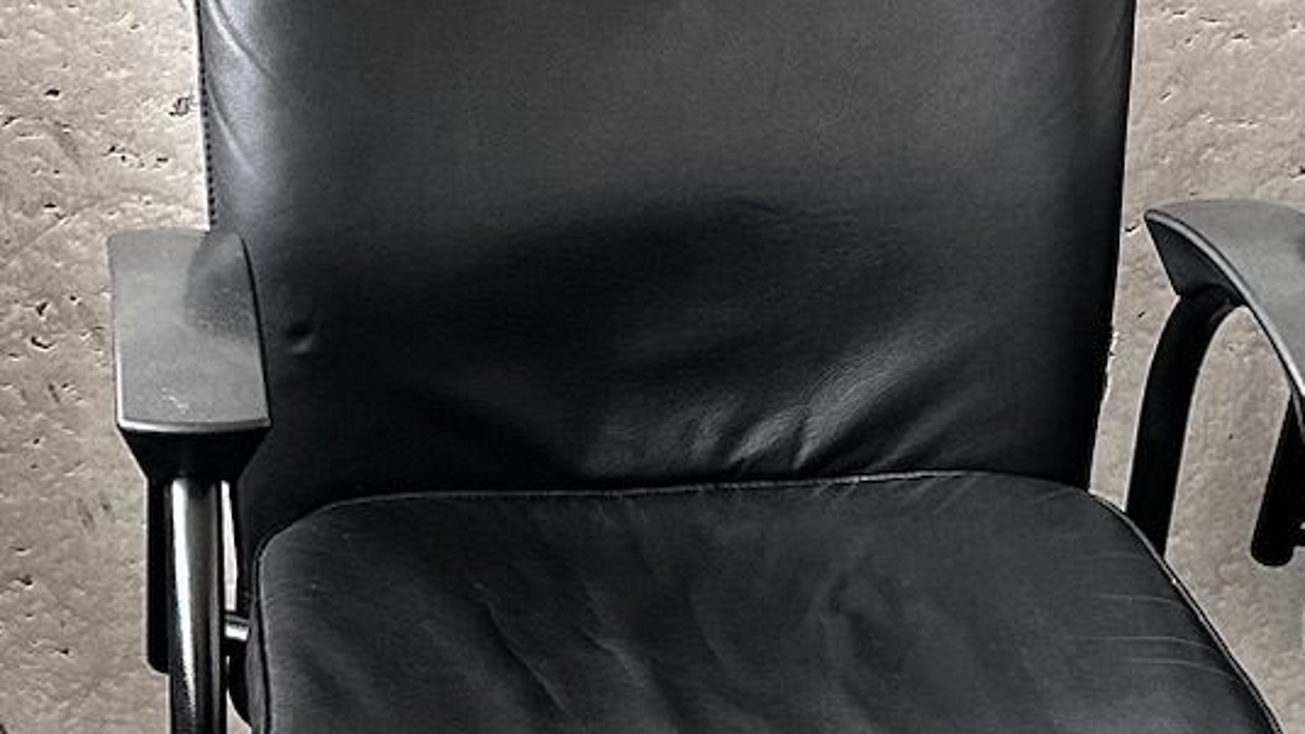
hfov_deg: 21.3
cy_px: 695
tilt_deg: -27.1
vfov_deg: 12.0
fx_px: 3461
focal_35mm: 100
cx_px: 527
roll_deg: -1.6
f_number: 1.78
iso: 250
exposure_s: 1/109
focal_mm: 6.86
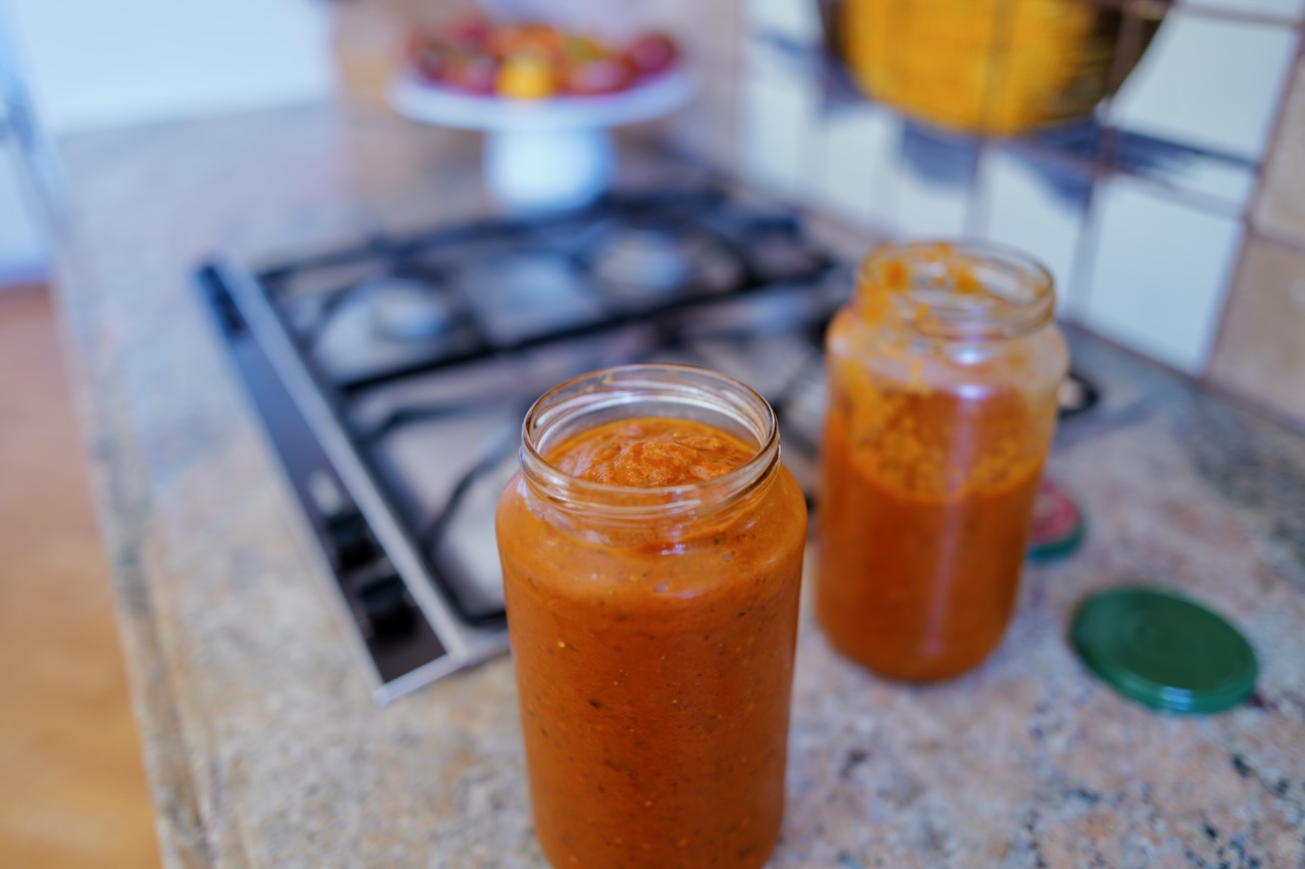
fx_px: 1014
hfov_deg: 65.5
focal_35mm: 28
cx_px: 652
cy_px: 434
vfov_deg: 46.4
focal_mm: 28
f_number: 1.7
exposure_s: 1/50
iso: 250
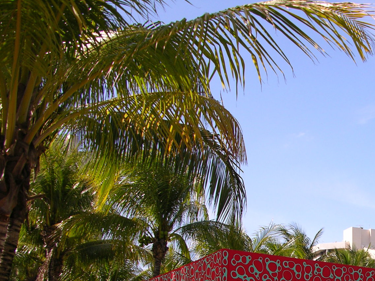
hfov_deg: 23.9
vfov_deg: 18.4
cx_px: 396
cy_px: 307
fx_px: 834
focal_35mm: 77
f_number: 2.8
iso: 50
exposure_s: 1/500
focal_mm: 8.9
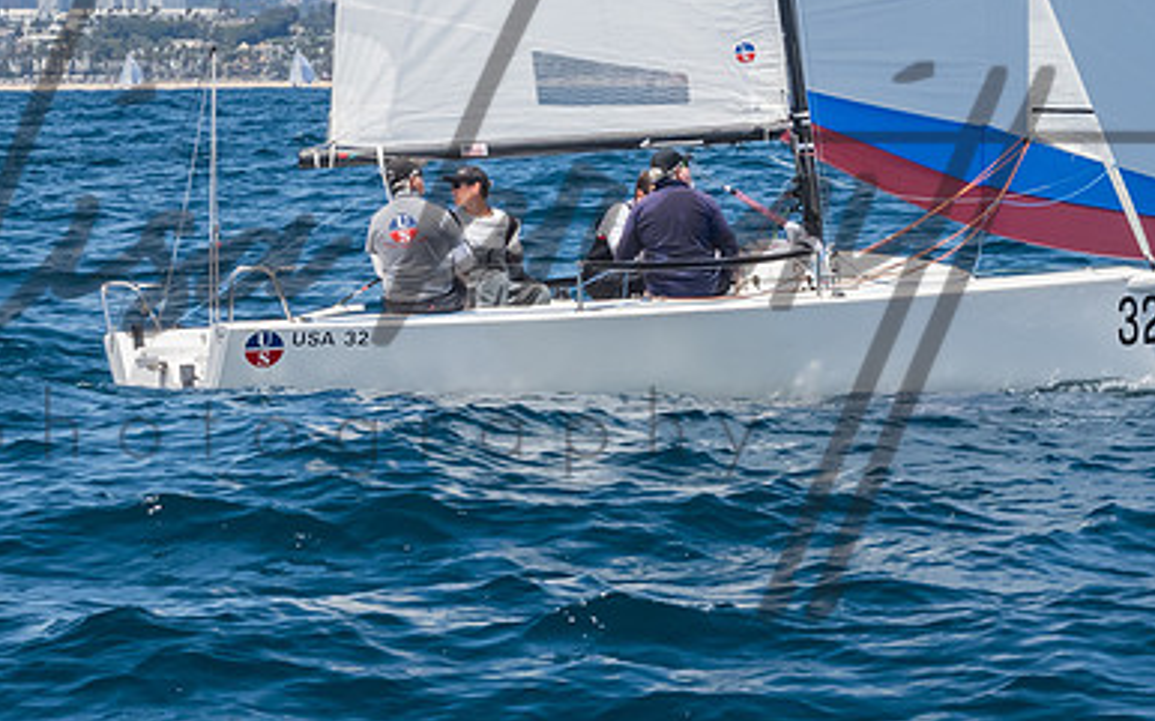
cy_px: 304
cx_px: 454
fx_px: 8150
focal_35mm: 259
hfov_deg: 8.1
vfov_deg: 5.1
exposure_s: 1/800
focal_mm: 90
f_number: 14
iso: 640
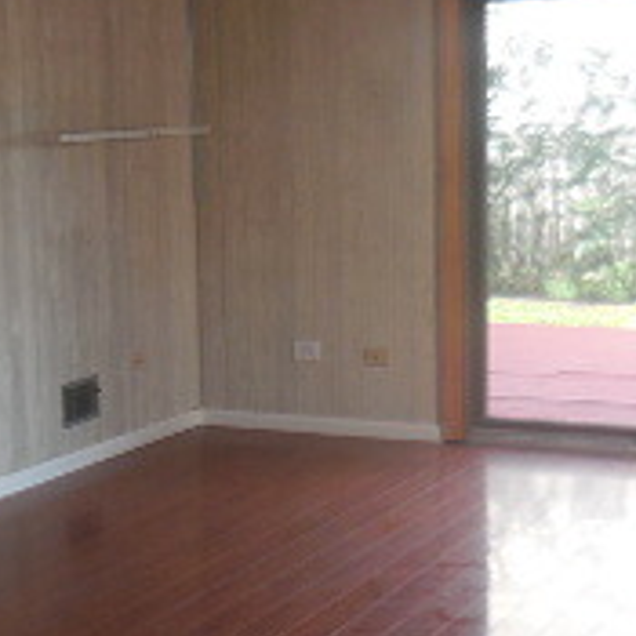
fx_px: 1684
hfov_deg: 21.3
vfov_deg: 21.4
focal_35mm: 81
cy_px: 327
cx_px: 233
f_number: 3.3
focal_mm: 4.5
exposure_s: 1/30
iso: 125
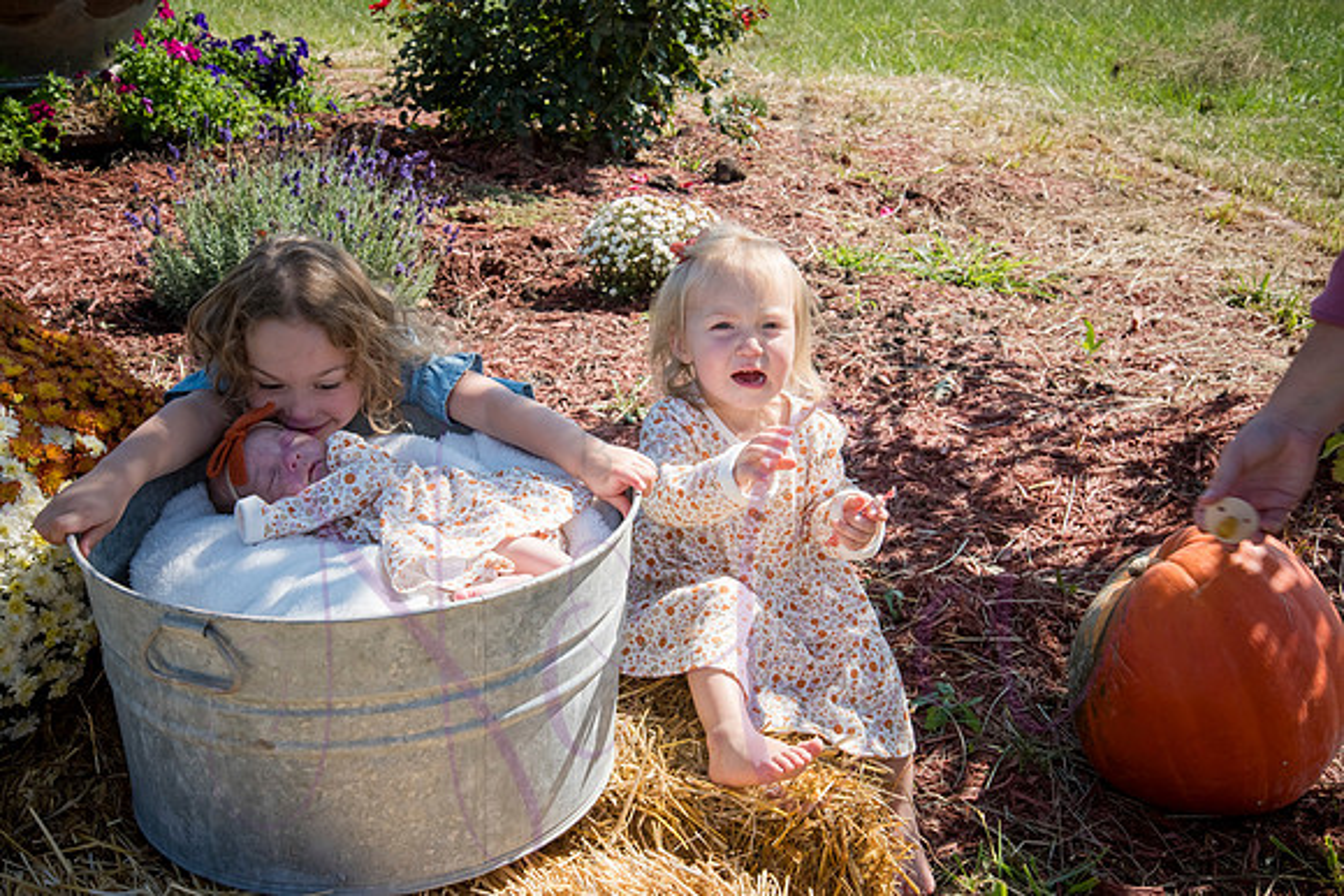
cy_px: 448
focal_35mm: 52
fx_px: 1942
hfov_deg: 38.2
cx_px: 672
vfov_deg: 26.0
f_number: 11
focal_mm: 52
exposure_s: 1/320
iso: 400
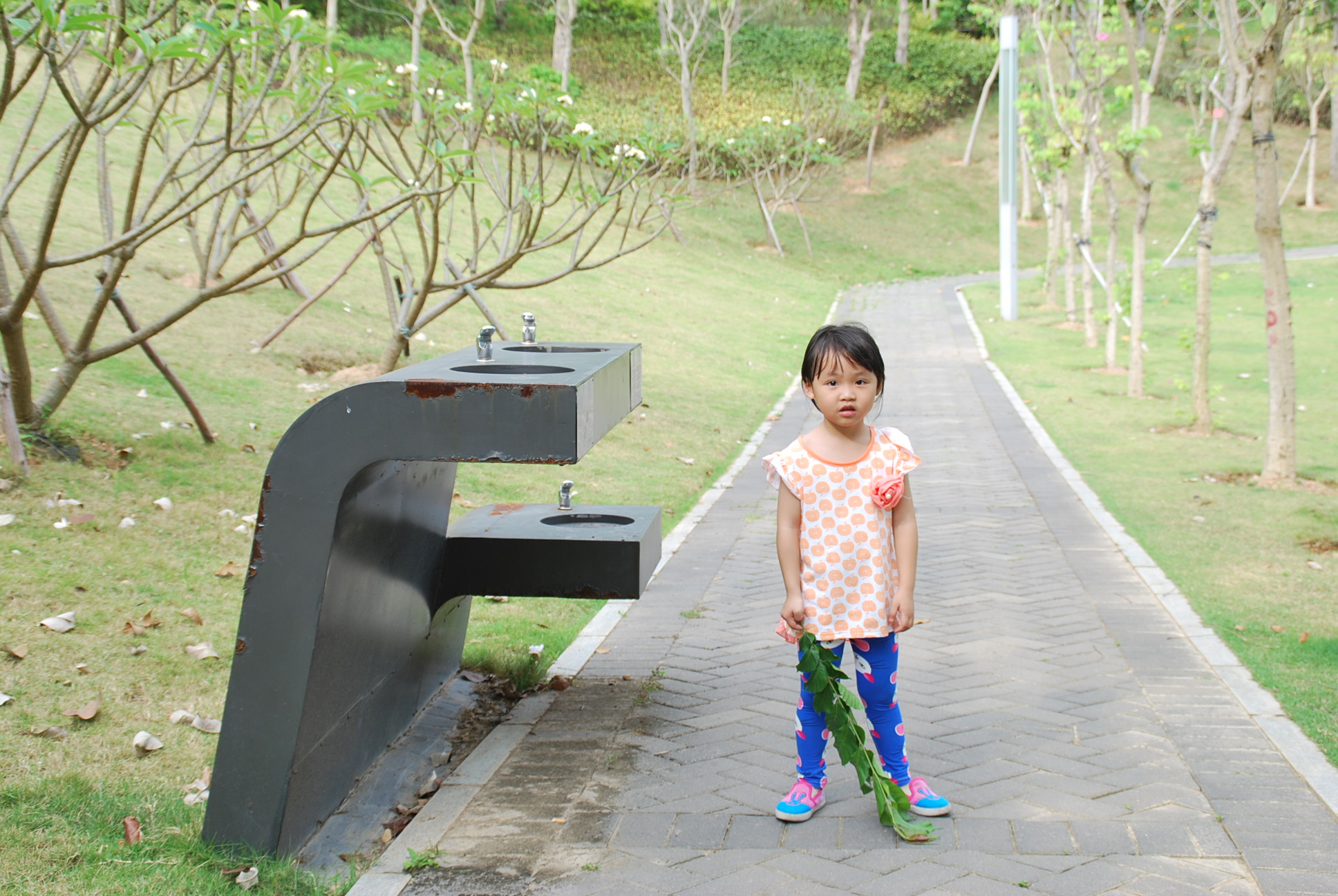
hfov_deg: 37.8
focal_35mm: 52
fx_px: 1954
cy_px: 448
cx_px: 669
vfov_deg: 25.8
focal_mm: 35
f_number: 8
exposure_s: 1/80
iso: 100
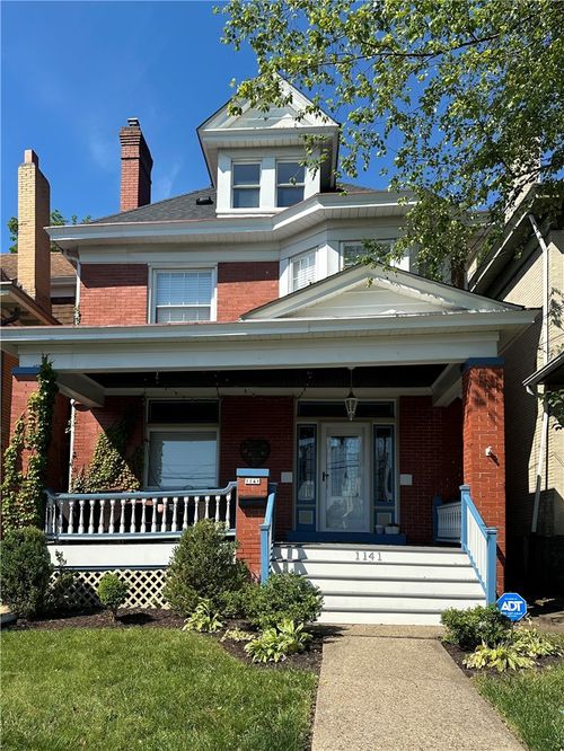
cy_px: 376
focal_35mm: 24
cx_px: 282
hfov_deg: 56.8
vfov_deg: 71.6
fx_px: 521
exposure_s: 1/3597
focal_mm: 6.86
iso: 80
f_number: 1.78
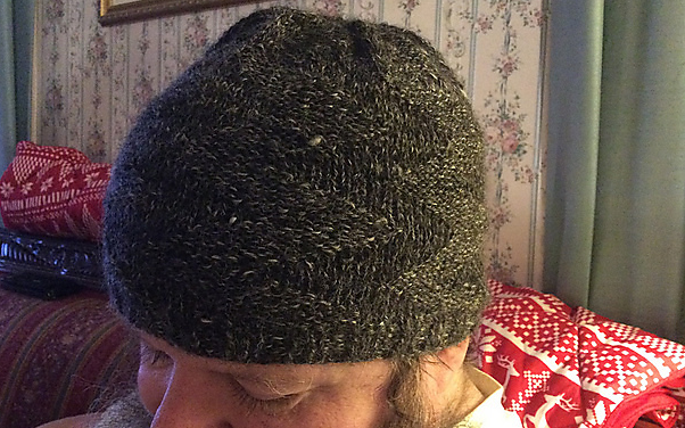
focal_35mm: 36
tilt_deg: -3.9
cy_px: 225
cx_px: 339
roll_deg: -0.8
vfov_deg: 35.3
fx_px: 672
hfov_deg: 54.0
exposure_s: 1/15
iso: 500
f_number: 2.4
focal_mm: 3.3
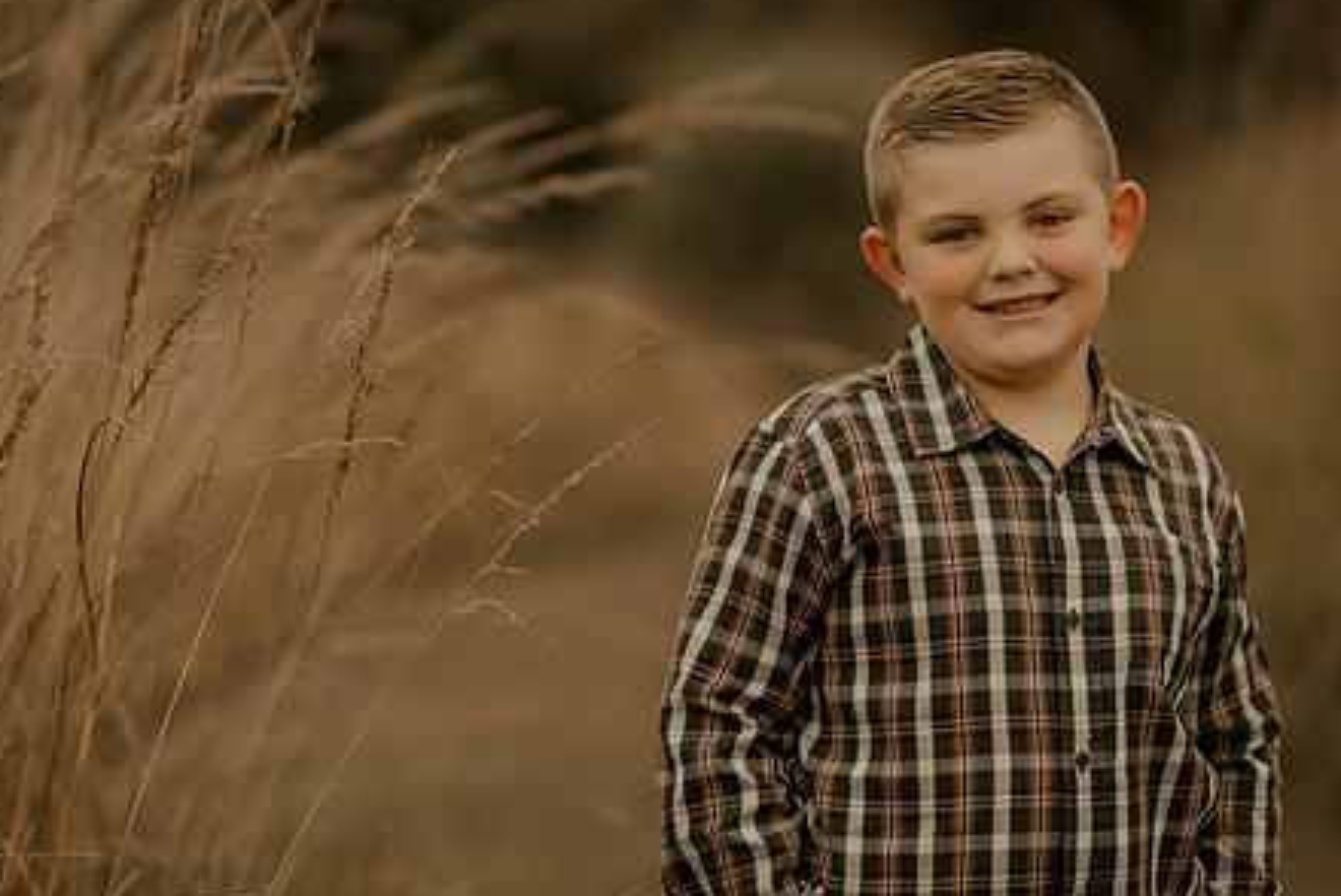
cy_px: 520
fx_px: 4175
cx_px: 716
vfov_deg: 12.2
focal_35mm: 112
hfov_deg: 18.2
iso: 200
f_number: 1.6
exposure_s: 1/640
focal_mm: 85
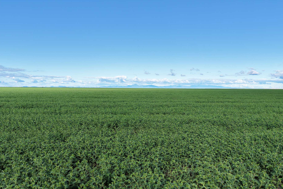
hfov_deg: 63.7
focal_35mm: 29
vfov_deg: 45.0
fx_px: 228
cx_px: 143
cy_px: 97
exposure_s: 1/1600
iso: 200
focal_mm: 14.4
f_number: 2.8
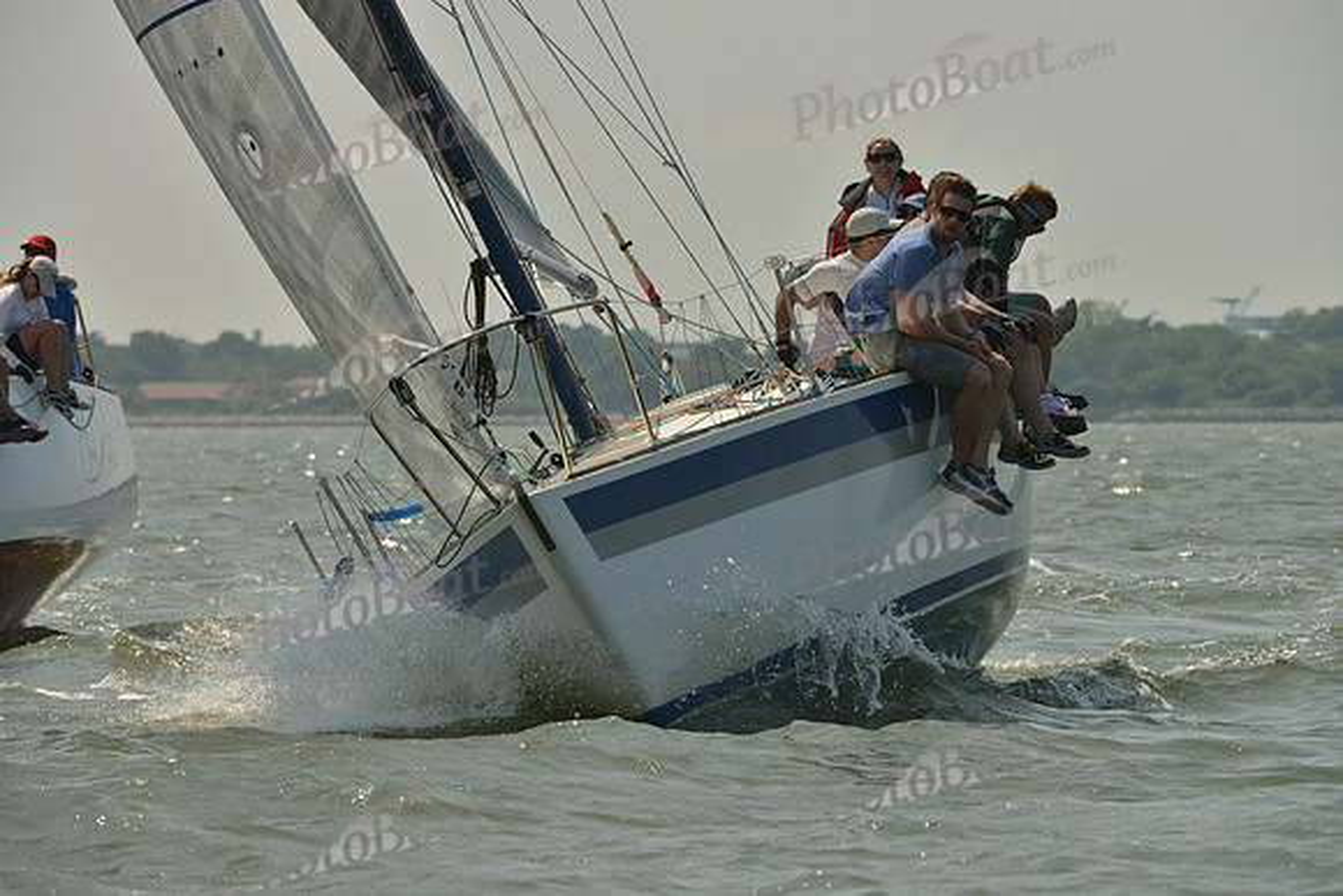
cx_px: 672
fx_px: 11194
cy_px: 448
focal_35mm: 300
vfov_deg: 4.6
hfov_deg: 6.9
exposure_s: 1/1250
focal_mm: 300
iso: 400
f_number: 10
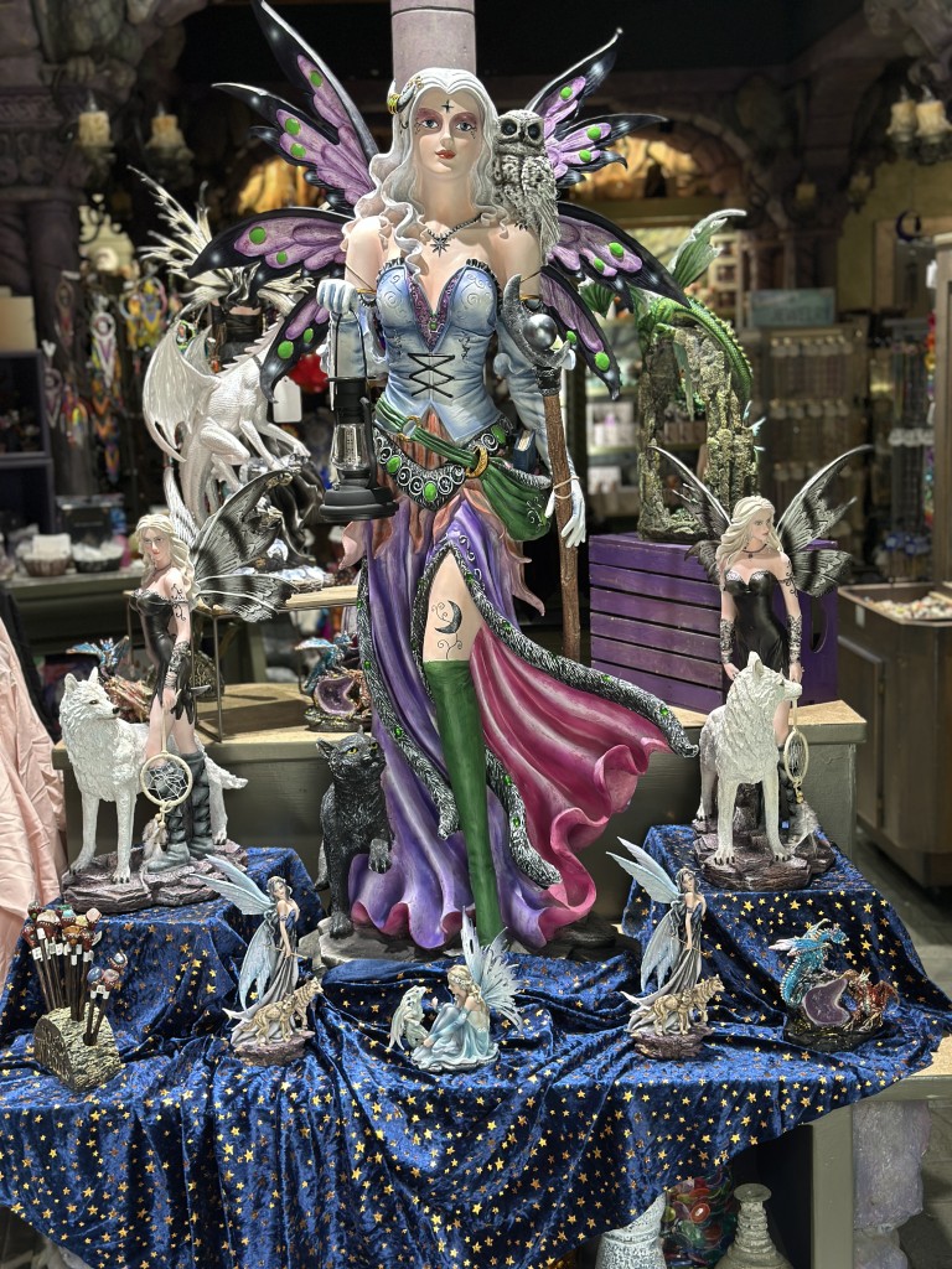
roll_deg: +0.8
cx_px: 476
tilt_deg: -6.6
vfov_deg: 39.7
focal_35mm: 48
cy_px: 634
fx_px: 1760
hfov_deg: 30.3
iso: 80
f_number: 1.78
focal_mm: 6.86
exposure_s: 1/60
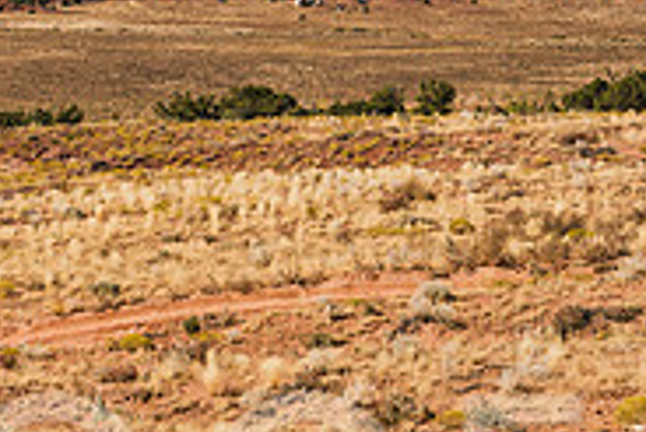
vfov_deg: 7.6
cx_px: 81
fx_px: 3232
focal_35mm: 180
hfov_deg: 11.3
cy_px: 93
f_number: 7.1
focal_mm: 57
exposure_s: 1/640
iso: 160
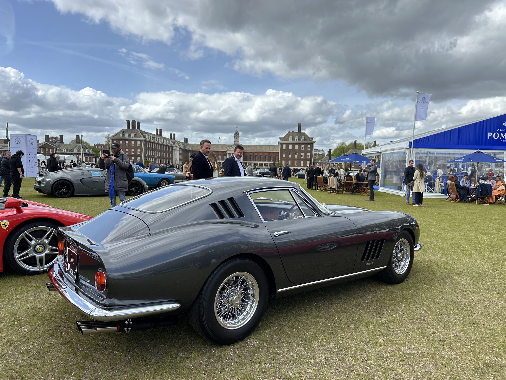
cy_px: 190
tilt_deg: -3.4
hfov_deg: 71.6
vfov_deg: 56.8
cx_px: 253
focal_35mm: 24
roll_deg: -1.5
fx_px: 351
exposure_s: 1/2469
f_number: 1.78
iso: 80
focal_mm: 6.86
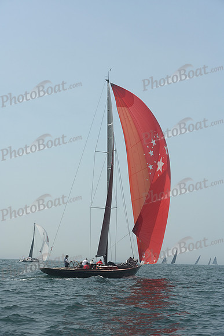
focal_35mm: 70
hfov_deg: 19.5
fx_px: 653
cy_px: 168
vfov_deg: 28.8
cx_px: 112
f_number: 8
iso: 320
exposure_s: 1/1250
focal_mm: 70
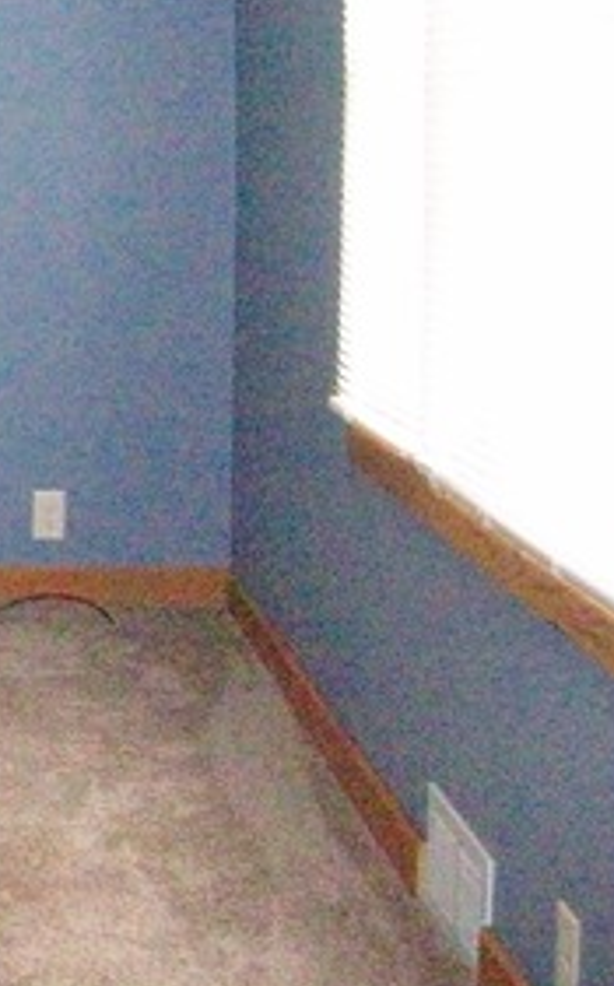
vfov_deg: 23.6
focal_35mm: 87
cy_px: 239
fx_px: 2335
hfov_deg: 13.6
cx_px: -446
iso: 800
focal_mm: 6
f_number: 2.7
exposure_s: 1/128
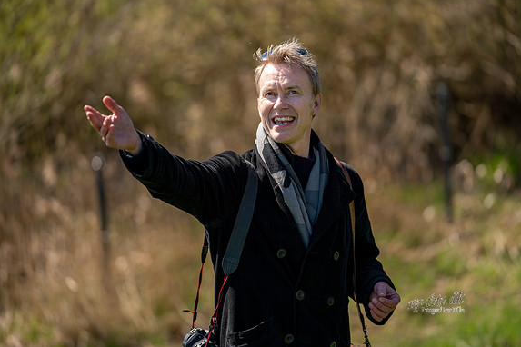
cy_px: 172
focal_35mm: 157
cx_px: 262
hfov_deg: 13.1
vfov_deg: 8.7
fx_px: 2272
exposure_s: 1/640
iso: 100
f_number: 2.8
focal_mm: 155
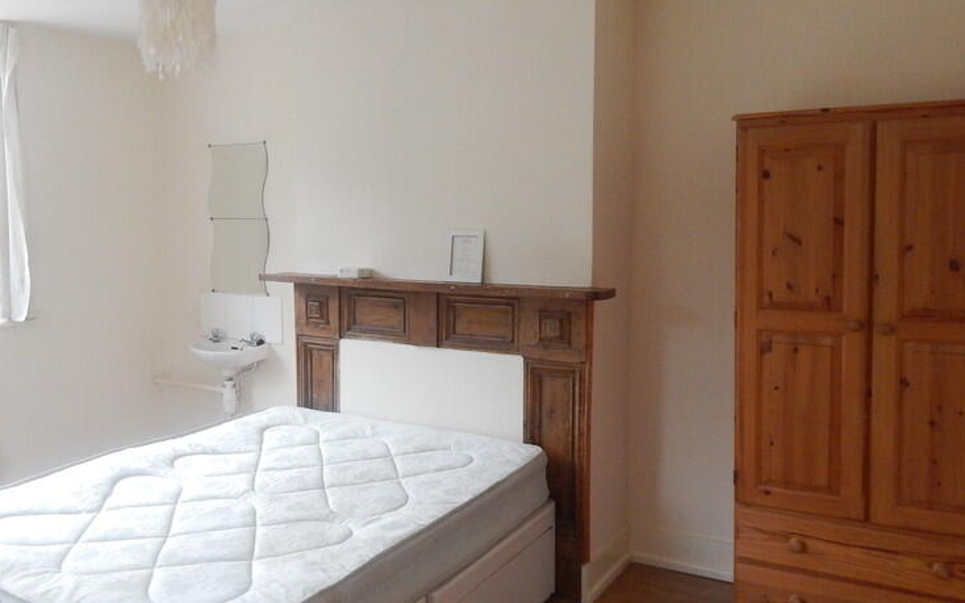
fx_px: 894
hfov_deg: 55.9
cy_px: 288
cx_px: 351
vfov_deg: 37.3
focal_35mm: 34
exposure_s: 1/50
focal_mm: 4
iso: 400
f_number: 3
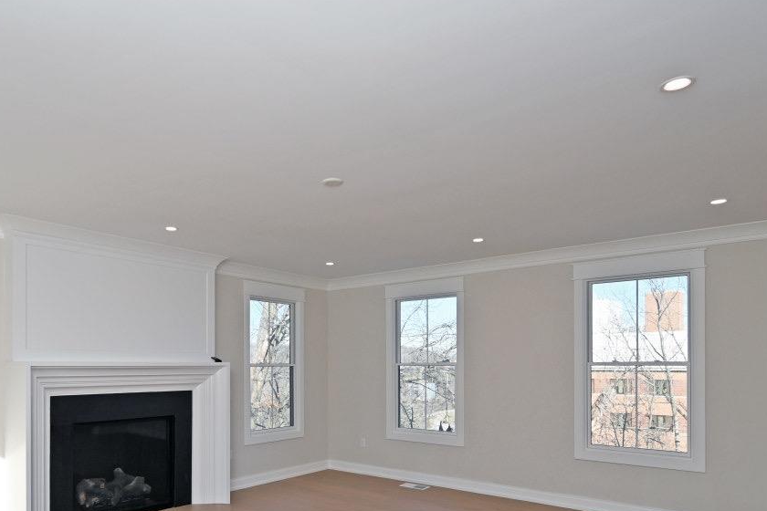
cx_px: 294
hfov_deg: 70.5
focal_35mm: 25
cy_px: 358
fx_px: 533
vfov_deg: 50.0
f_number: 5.6
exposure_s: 1/125
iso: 100
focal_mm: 14
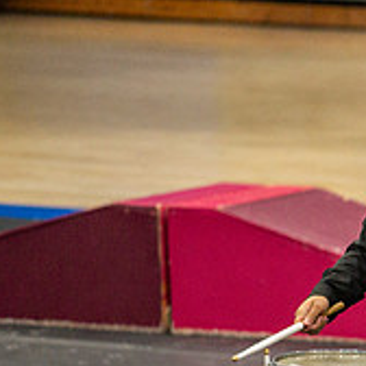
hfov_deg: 3.0
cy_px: 317
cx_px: 606
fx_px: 7010
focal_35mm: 586
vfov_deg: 3.0
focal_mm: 200
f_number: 4
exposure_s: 1/500
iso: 6400
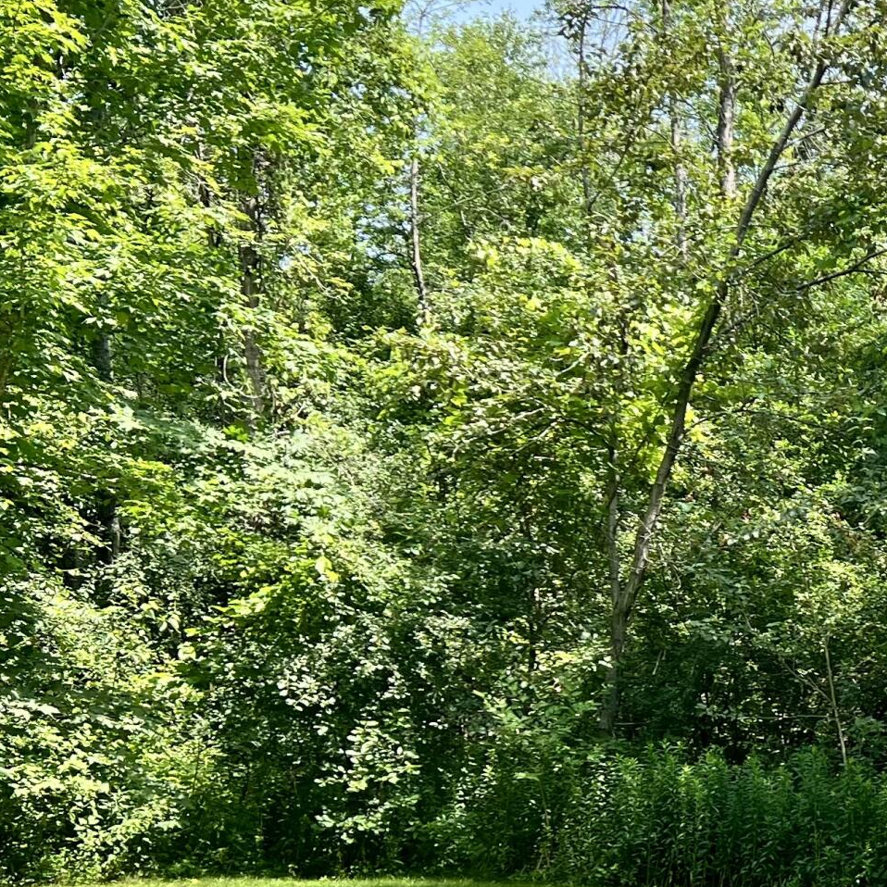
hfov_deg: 21.0
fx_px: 2087
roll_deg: -1.3
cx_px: 1253
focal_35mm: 72
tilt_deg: -0.3
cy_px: 666
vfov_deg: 23.7
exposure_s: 1/982
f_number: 1.5
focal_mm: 5.7
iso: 50
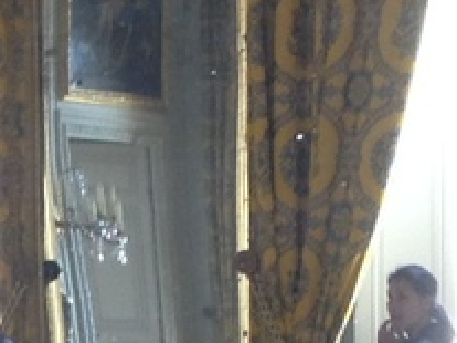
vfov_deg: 5.4
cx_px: -161
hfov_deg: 7.2
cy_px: 728
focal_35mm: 271
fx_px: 3576
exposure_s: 1/20
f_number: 2.4
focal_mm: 4.28
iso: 64
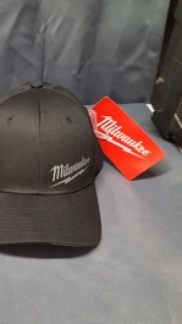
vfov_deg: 44.5
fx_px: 395
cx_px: -38
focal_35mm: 46
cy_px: 180
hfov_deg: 23.6
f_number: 1.9
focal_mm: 2.91
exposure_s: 1/30
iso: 200
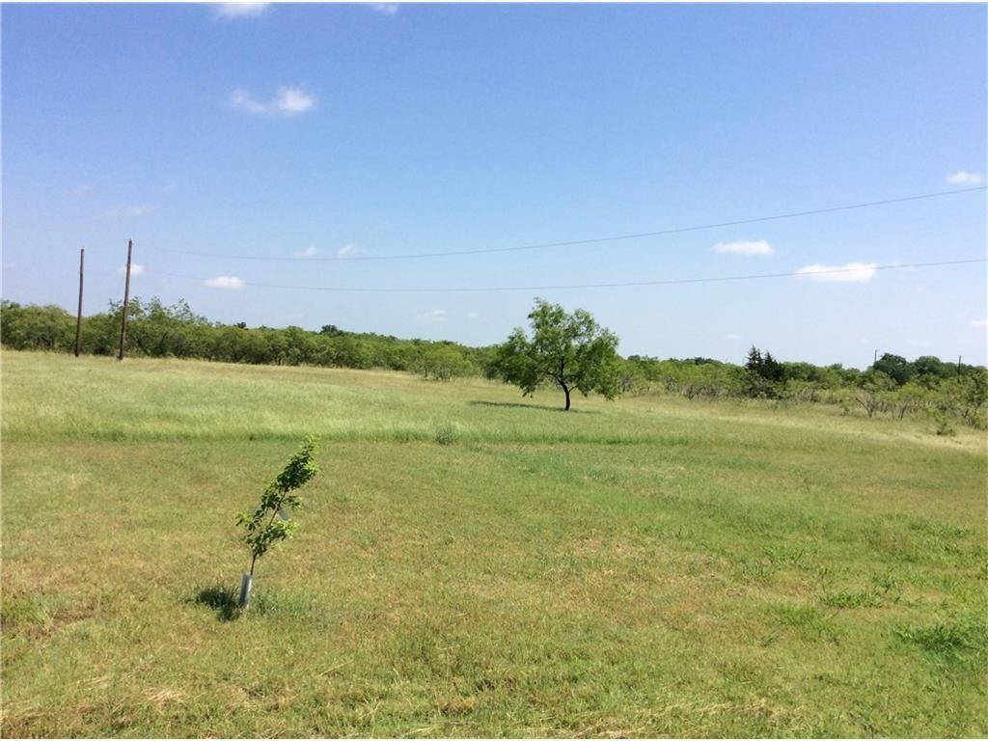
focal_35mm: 32
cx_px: 494
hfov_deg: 56.8
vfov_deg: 44.2
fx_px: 913
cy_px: 370
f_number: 2.4
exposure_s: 1/1590
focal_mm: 3.3
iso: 32
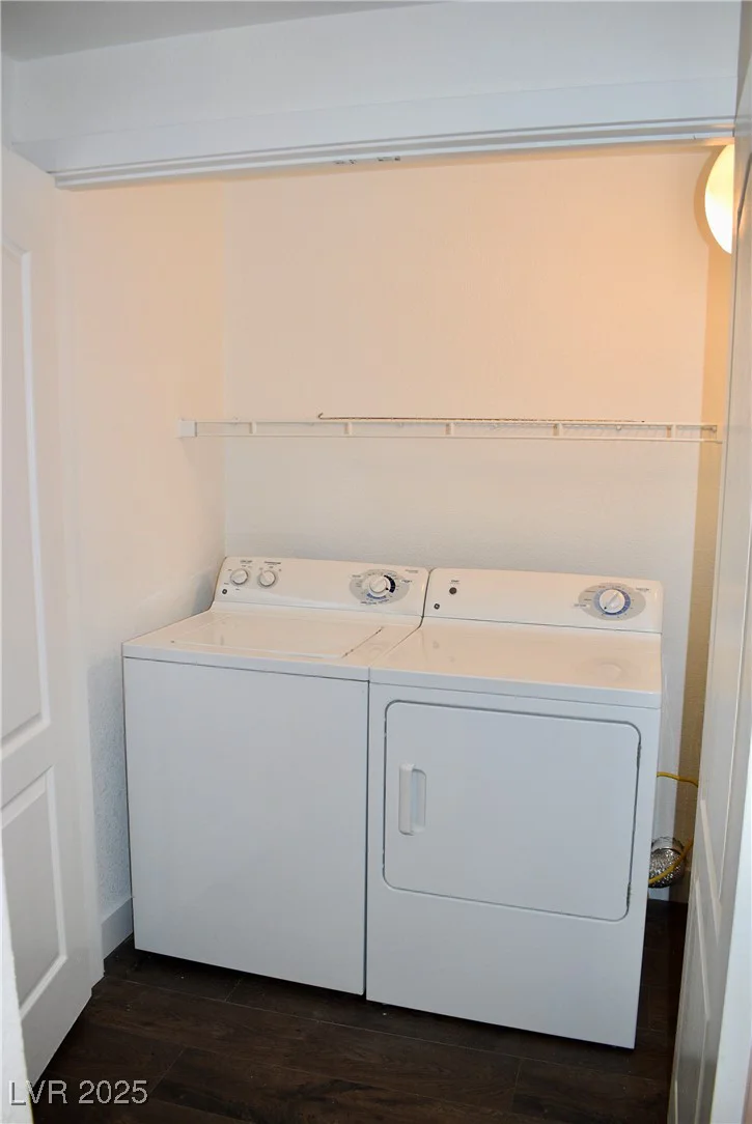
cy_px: 562
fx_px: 844
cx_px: 376
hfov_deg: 48.0
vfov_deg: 67.3
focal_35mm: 27
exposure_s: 1/80
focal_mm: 18
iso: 800
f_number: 4.5
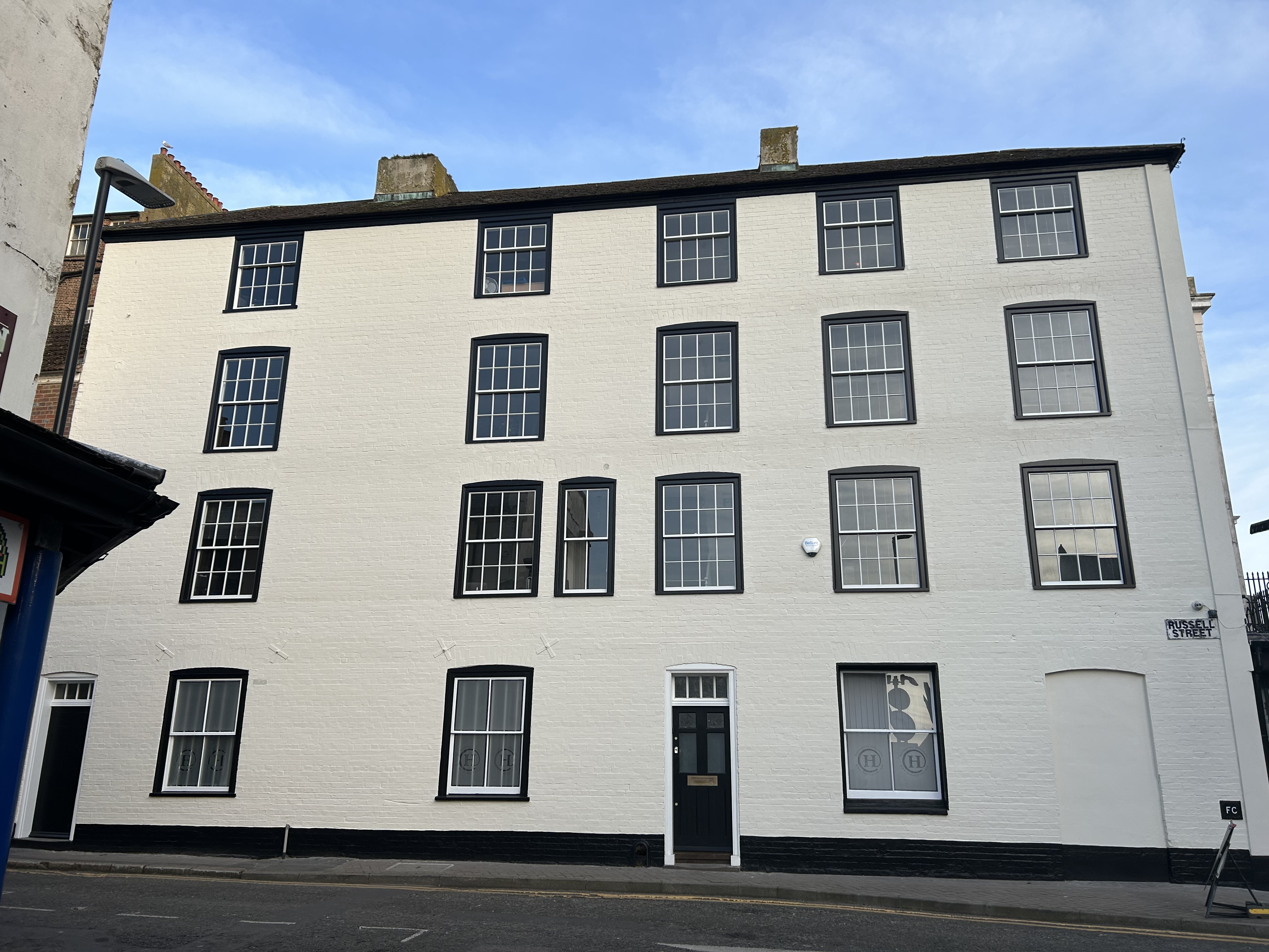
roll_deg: -0.1
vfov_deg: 53.1
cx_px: 634
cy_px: 476
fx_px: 953
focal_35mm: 26
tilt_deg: +16.5
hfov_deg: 67.3
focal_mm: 5.7
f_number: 1.5
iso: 50
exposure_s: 1/614
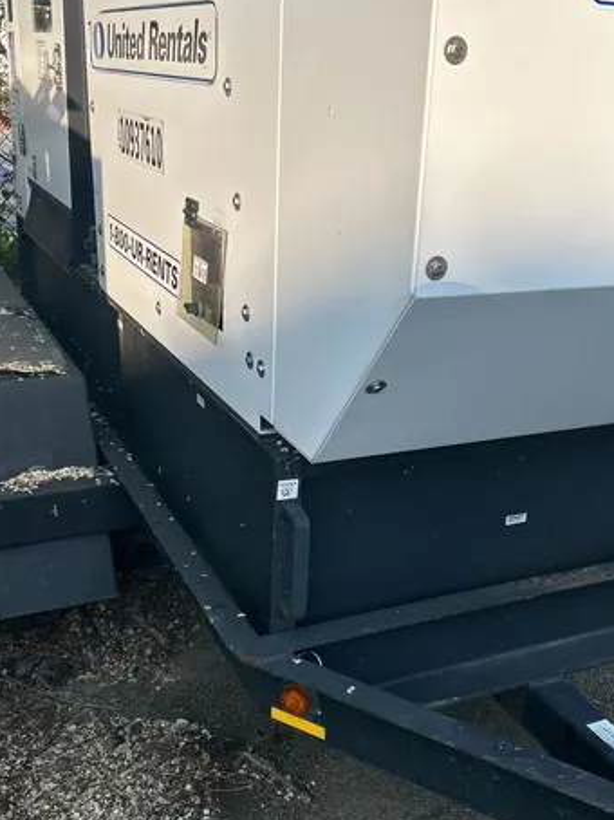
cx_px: 347
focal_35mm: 42
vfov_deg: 44.8
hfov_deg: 34.3
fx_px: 994
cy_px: 420
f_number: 1.5
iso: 50
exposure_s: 1/2762
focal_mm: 5.7
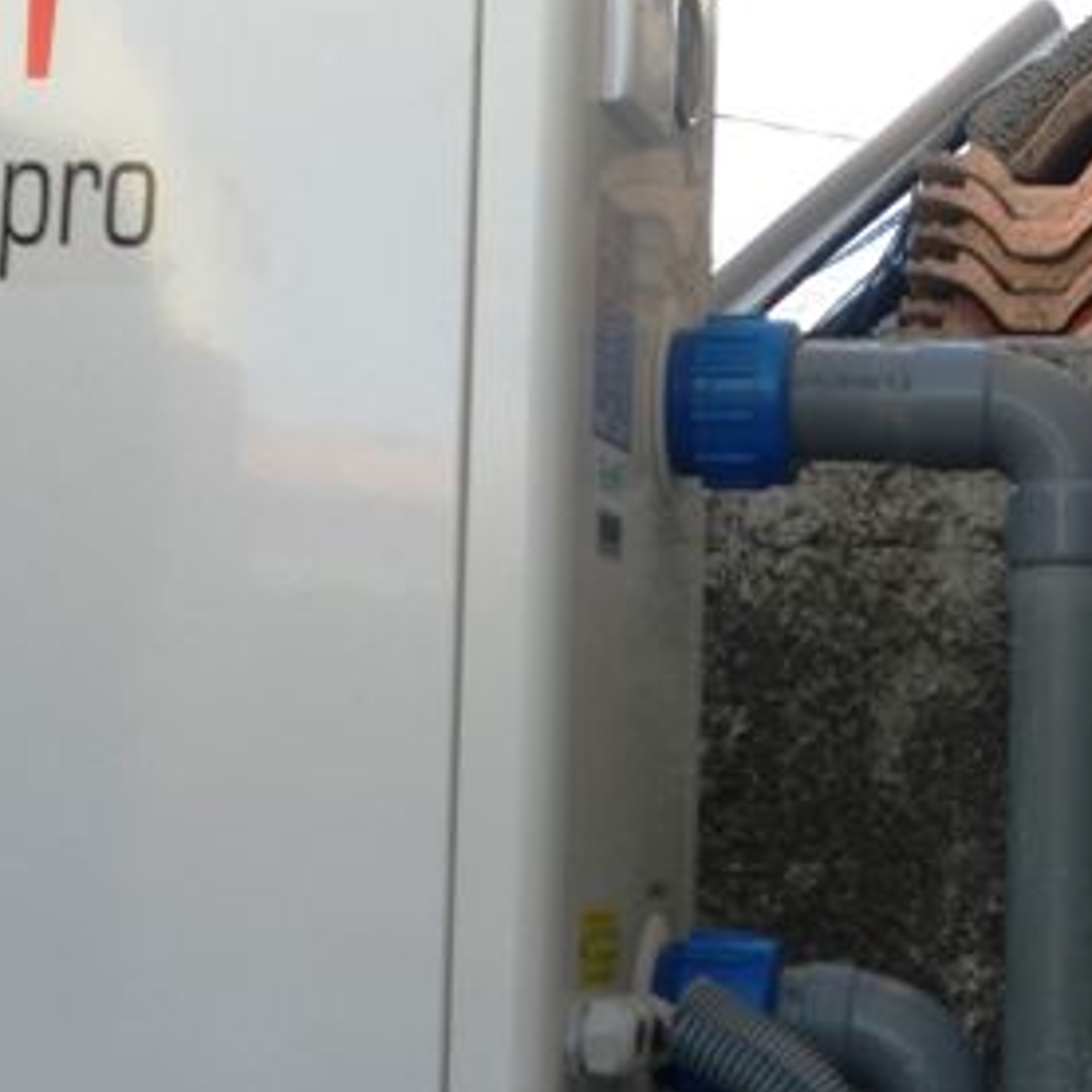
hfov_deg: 19.1
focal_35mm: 91
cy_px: 560
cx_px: 447
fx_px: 3248
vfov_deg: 19.1
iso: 80
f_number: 4.8
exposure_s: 1/60
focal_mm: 9.8
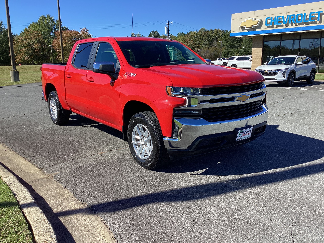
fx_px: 290
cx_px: 162
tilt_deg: -10.2
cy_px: 122
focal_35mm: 31
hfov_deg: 58.4
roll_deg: -0.7
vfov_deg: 45.4
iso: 25
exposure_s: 1/734
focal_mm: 3.3
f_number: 2.4
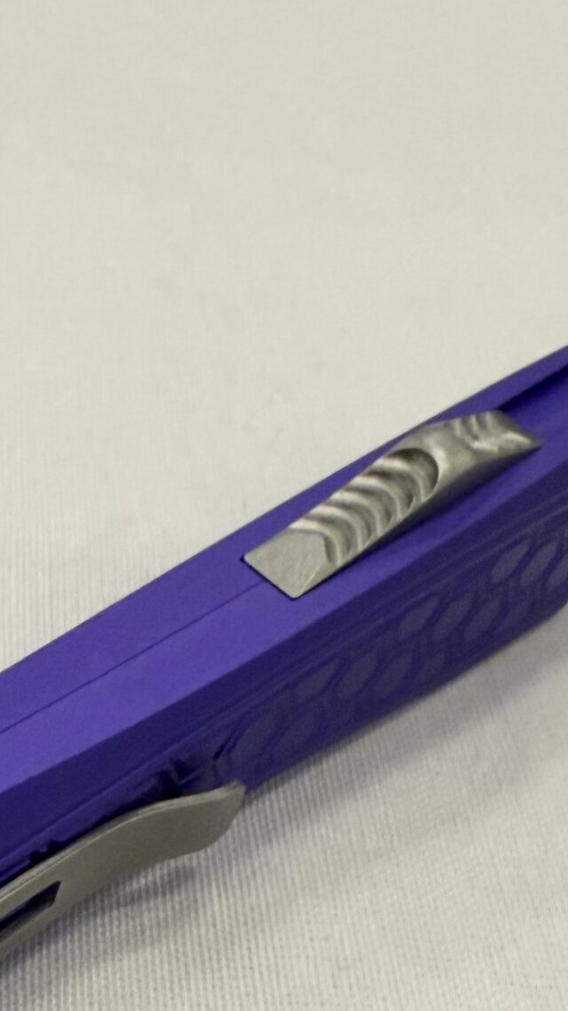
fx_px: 1581
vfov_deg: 33.7
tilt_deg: -47.1
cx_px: 56
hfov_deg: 20.0
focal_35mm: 59
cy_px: 892
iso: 400
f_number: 2.2
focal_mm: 2.22
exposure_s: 1/60
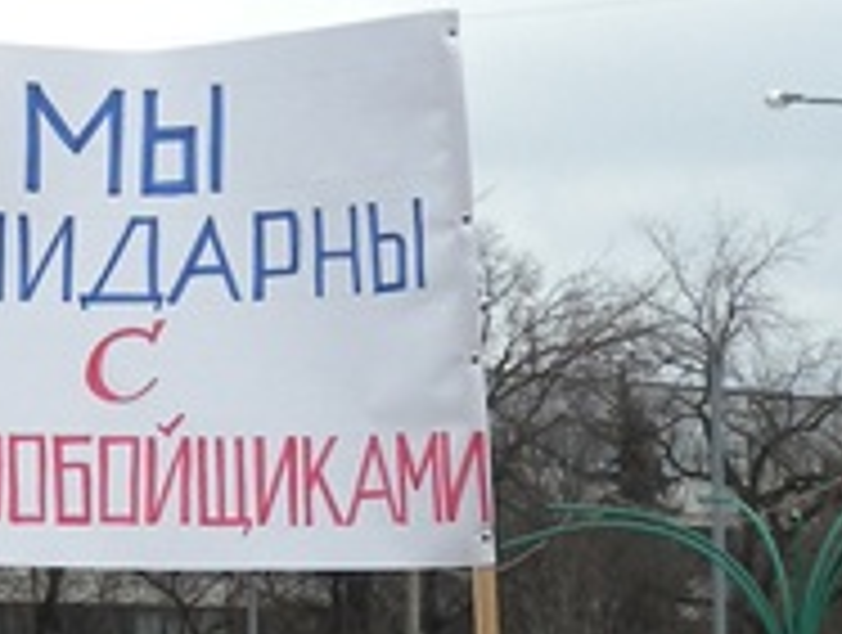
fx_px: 3729
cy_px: 859
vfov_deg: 9.5
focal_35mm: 153
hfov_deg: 11.7
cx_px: -765
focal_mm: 6
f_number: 2.7
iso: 66
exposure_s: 1/59.8
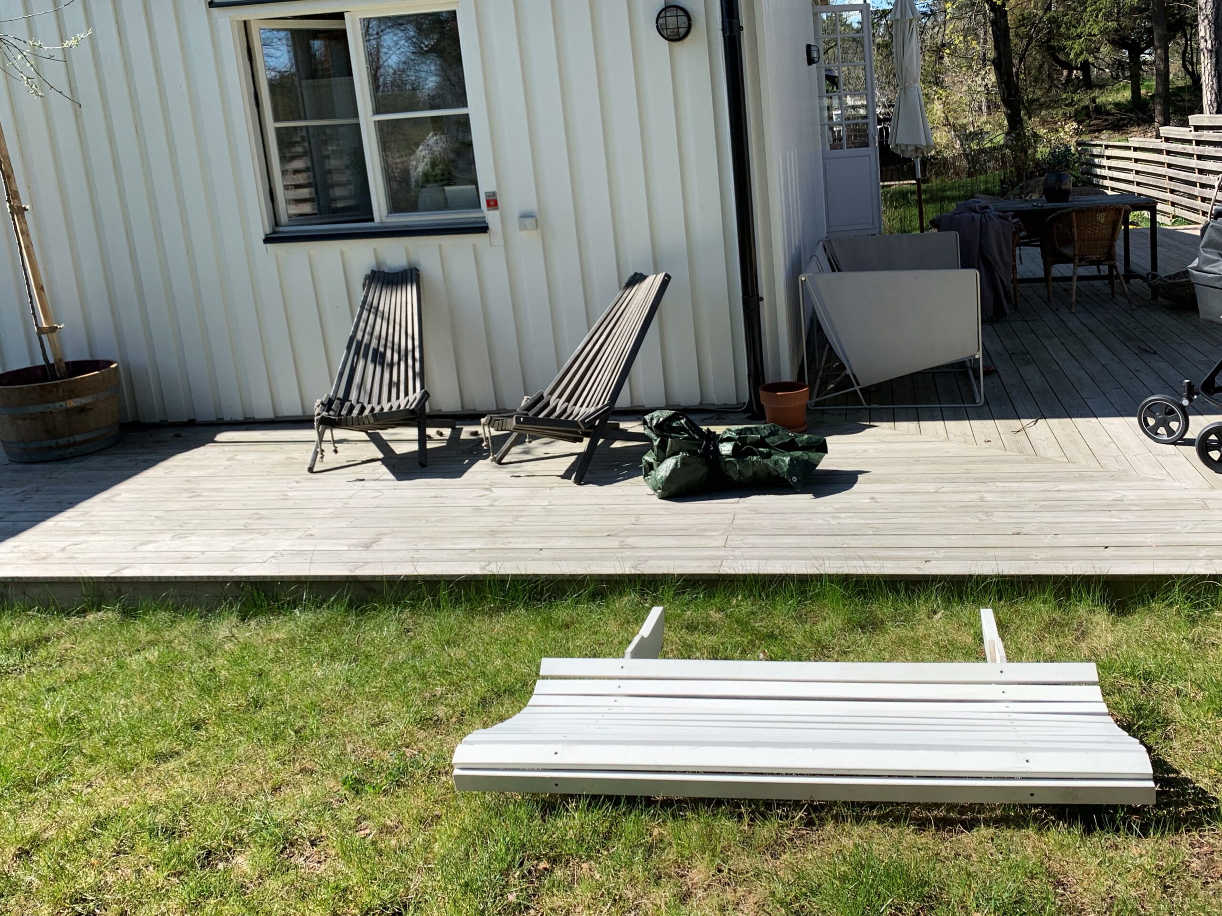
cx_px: 611
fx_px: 918
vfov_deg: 53.1
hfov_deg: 67.3
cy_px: 458
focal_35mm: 26
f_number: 1.8
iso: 25
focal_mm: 4.25
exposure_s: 1/1812
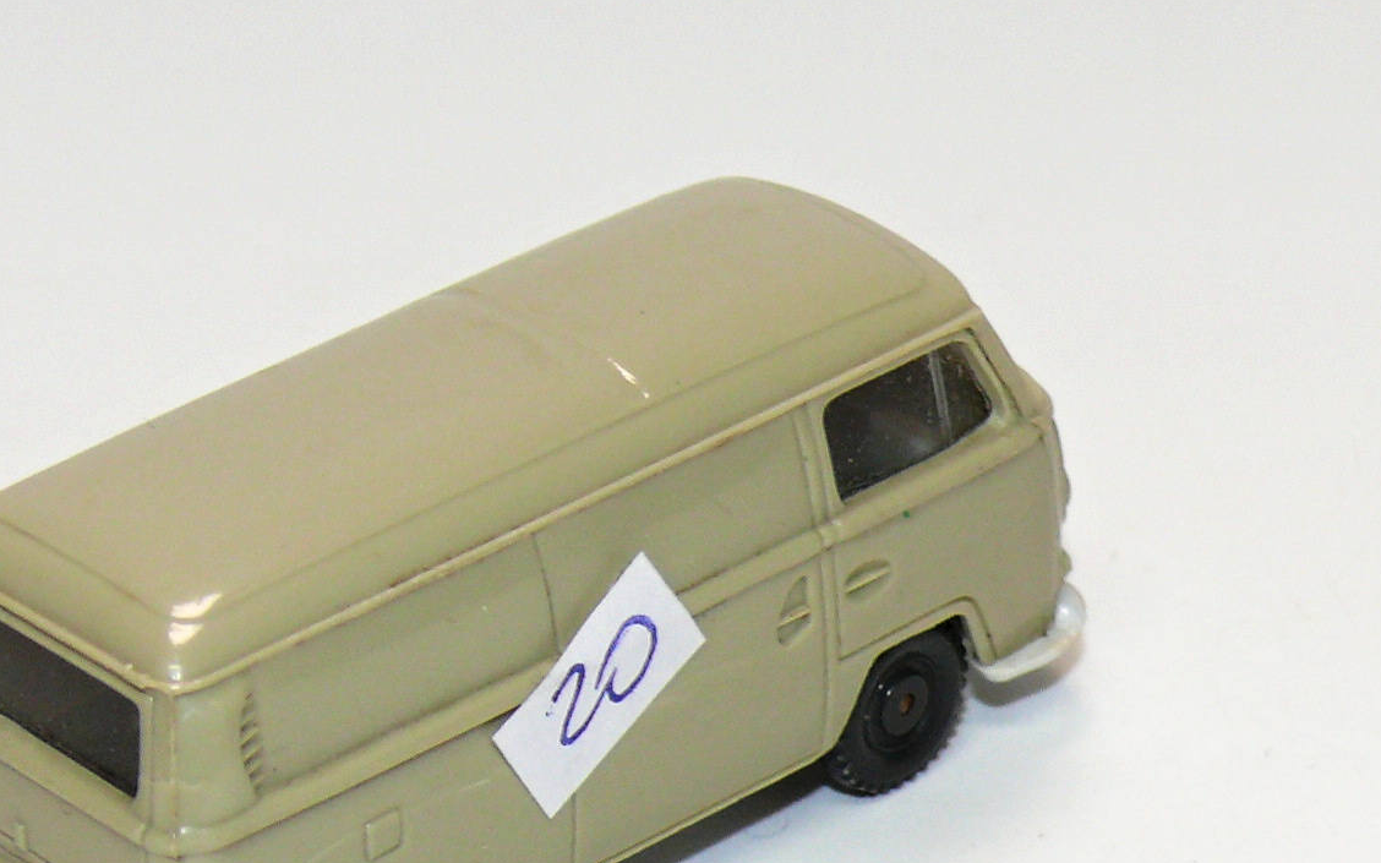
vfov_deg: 7.0
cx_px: 498
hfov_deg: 11.1
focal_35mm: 188
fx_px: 7076
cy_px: 603
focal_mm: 14.8
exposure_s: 1/30
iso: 100
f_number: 4
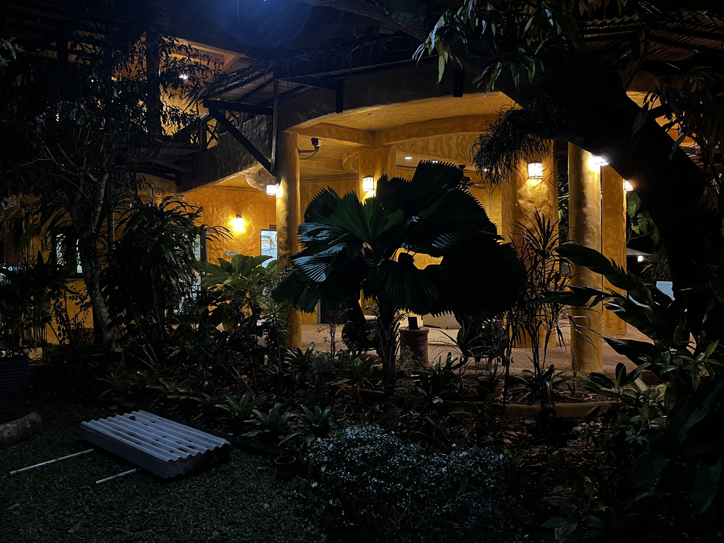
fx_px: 544
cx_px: 362
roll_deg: +1.1
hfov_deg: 67.3
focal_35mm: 26
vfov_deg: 53.1
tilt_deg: -0.6
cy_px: 272
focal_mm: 5.7
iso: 800
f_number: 1.5
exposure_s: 1/25
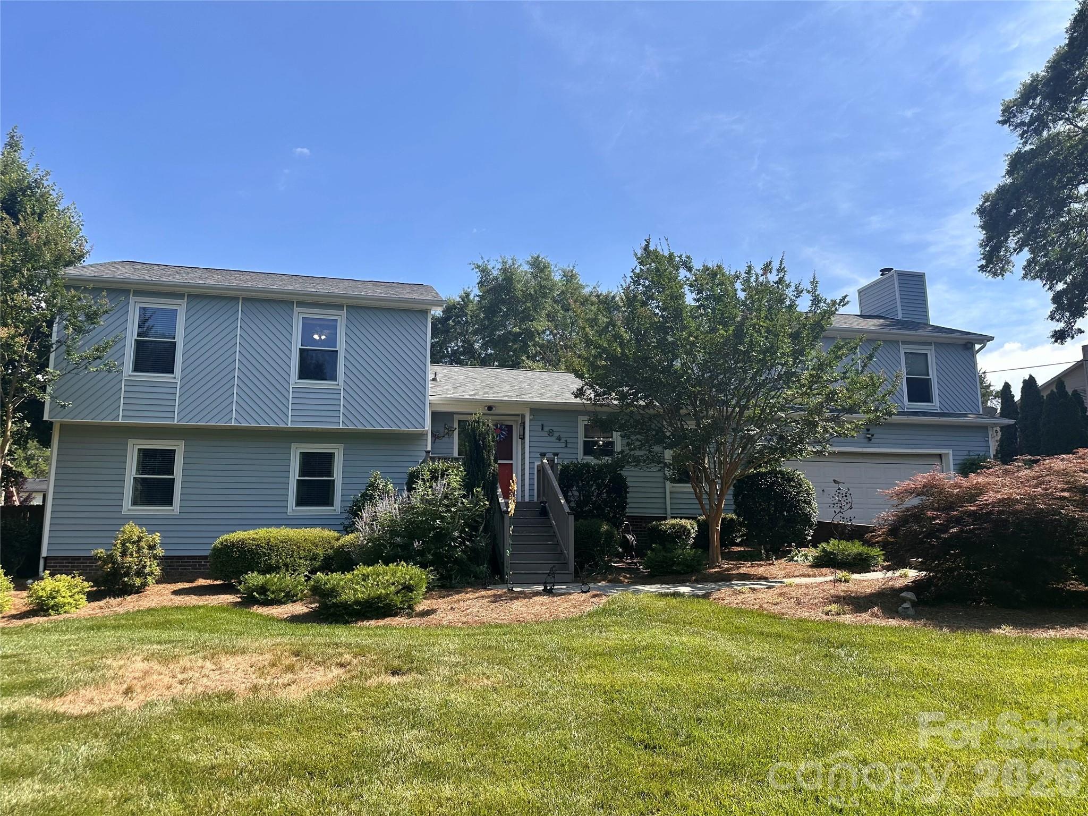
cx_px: 544
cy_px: 408
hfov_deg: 71.6
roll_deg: -0.3
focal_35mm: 24
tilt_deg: +9.2
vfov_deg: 56.8
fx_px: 754
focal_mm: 6.86
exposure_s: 1/3597
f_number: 1.78
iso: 80
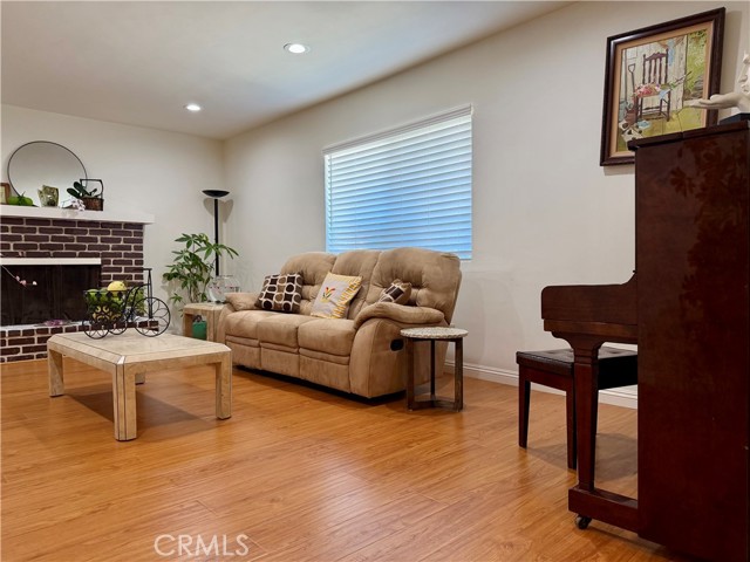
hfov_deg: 71.6
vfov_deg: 56.8
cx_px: 375
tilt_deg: -1.6
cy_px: 281
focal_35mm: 24
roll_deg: +0.9
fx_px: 520
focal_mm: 6.76
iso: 200
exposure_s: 1/120
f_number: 1.78
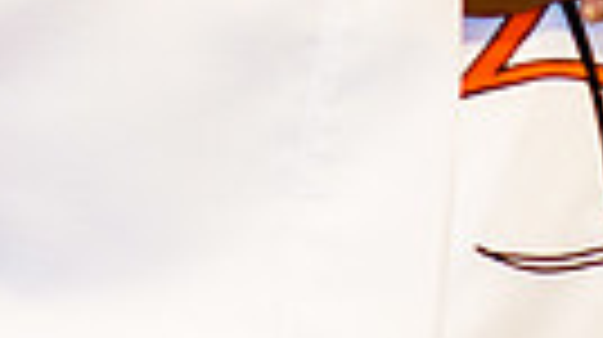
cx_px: 34
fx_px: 18222
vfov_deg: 1.1
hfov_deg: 1.9
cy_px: -713
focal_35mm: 1141
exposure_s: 1/100
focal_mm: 105
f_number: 1.6
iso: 100
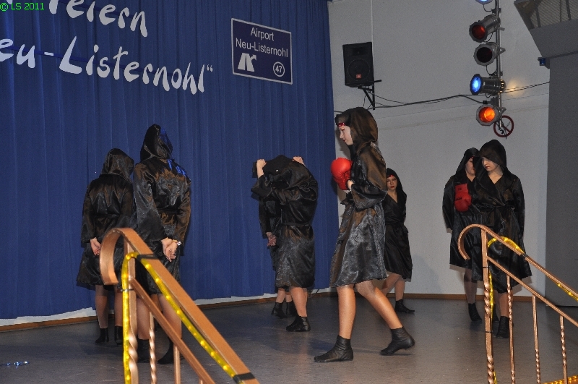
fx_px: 914
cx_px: 289
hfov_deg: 35.1
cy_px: 192
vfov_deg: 23.7
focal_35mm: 57
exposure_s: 1/60
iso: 400
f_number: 5
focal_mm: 38
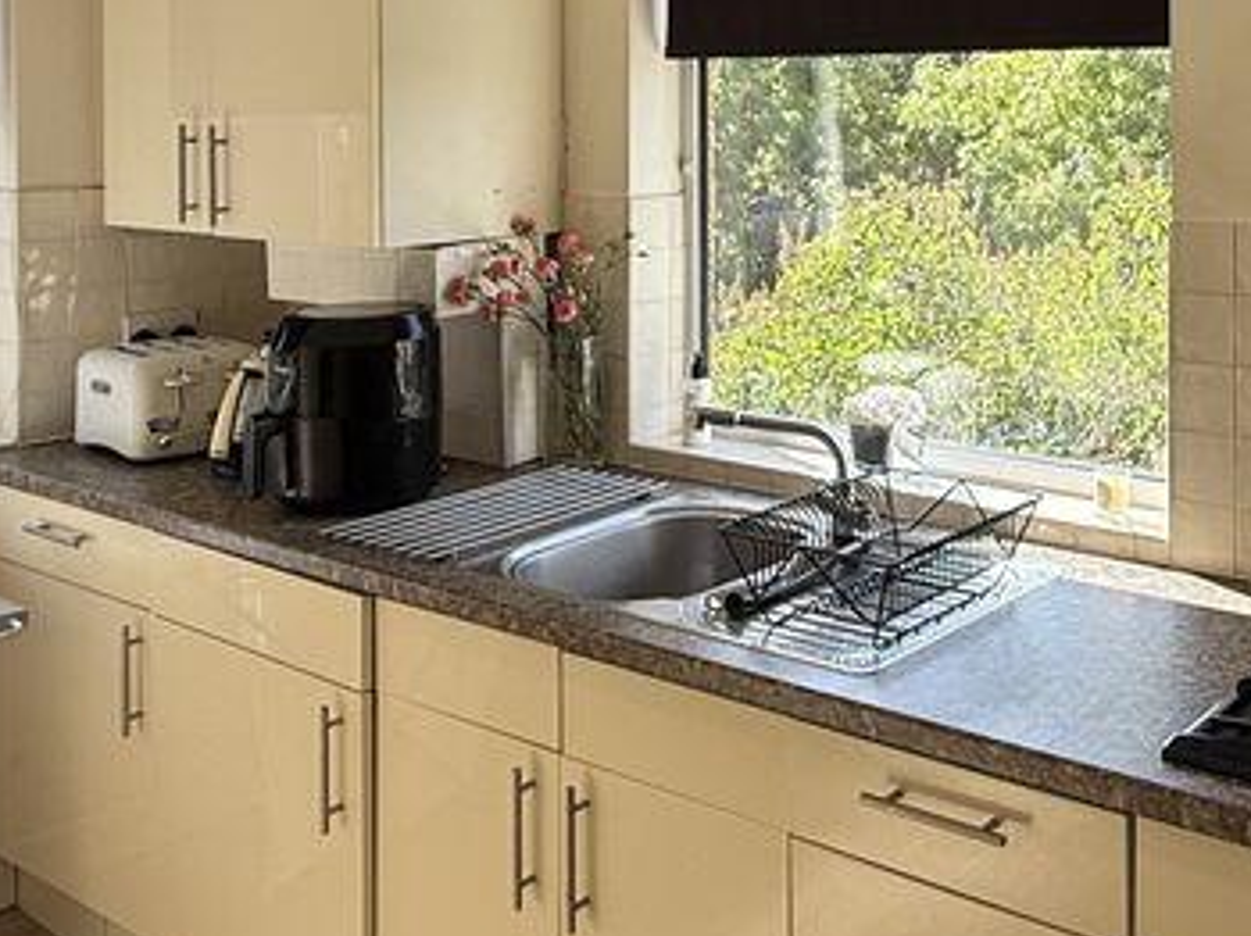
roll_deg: -0.3
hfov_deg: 43.7
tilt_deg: -0.3
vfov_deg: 33.6
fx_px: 1481
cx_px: 994
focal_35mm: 41
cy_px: 132
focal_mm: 2.22
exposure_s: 1/226
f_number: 2.2
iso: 50
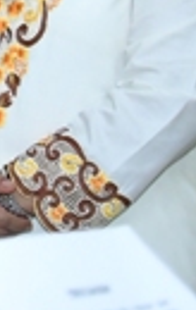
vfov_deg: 6.4
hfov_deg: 3.7
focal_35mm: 325
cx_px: -722
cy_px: -182
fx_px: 2759
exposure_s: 1/160
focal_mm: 35
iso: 3200
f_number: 6.3
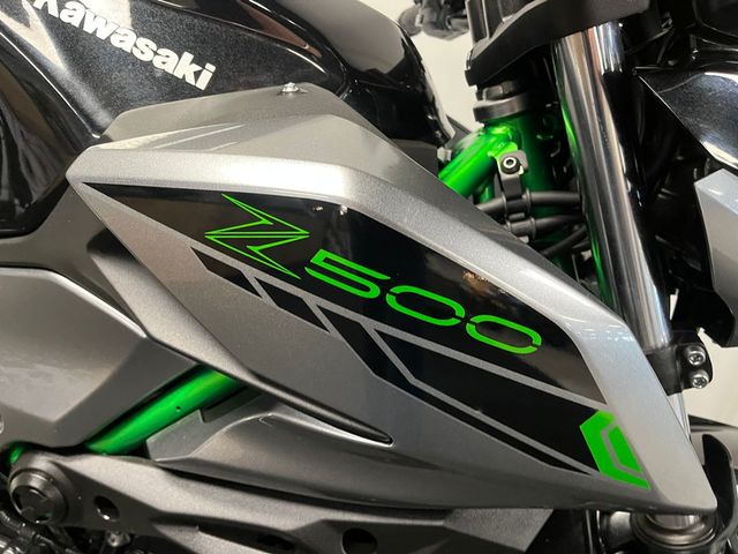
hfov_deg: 67.3
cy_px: 277
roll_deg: -4.7
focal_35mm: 26
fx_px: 554
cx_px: 369
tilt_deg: -27.0
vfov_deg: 53.1
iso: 400
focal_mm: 5.1
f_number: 1.6
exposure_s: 1/50
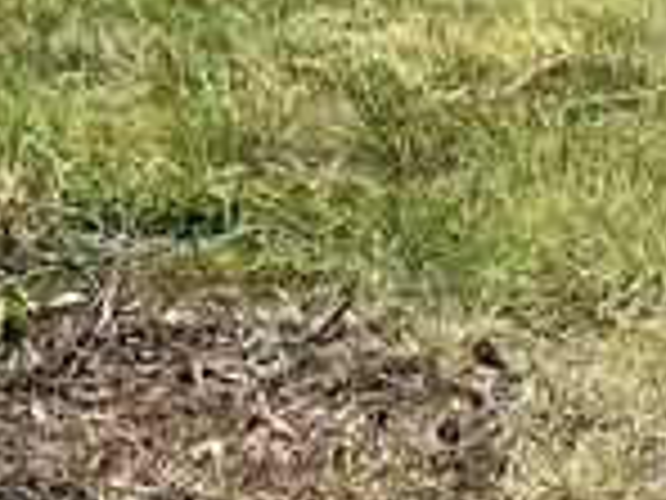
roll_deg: +0.2
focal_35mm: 531
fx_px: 10216
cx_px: 675
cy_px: -595
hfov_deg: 3.7
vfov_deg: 2.8
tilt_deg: -0.2
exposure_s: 1/840
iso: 32
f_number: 2.8
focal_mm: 9
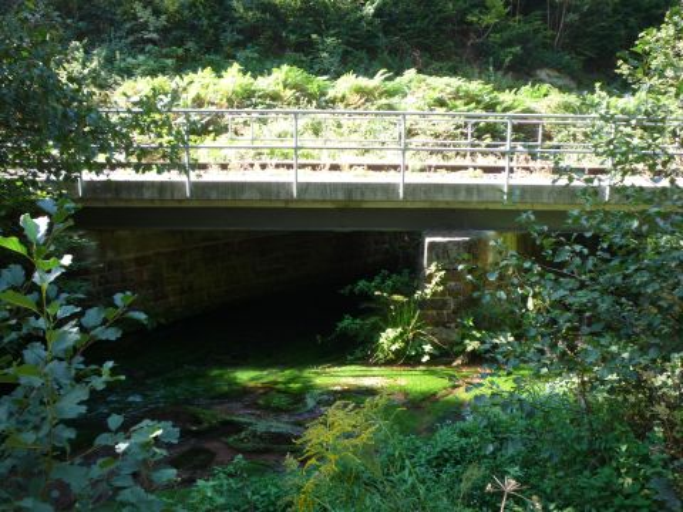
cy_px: 256
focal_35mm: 32
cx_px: 342
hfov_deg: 56.8
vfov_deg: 44.2
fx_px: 631
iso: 100
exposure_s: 1/60
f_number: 3.3
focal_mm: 5.2
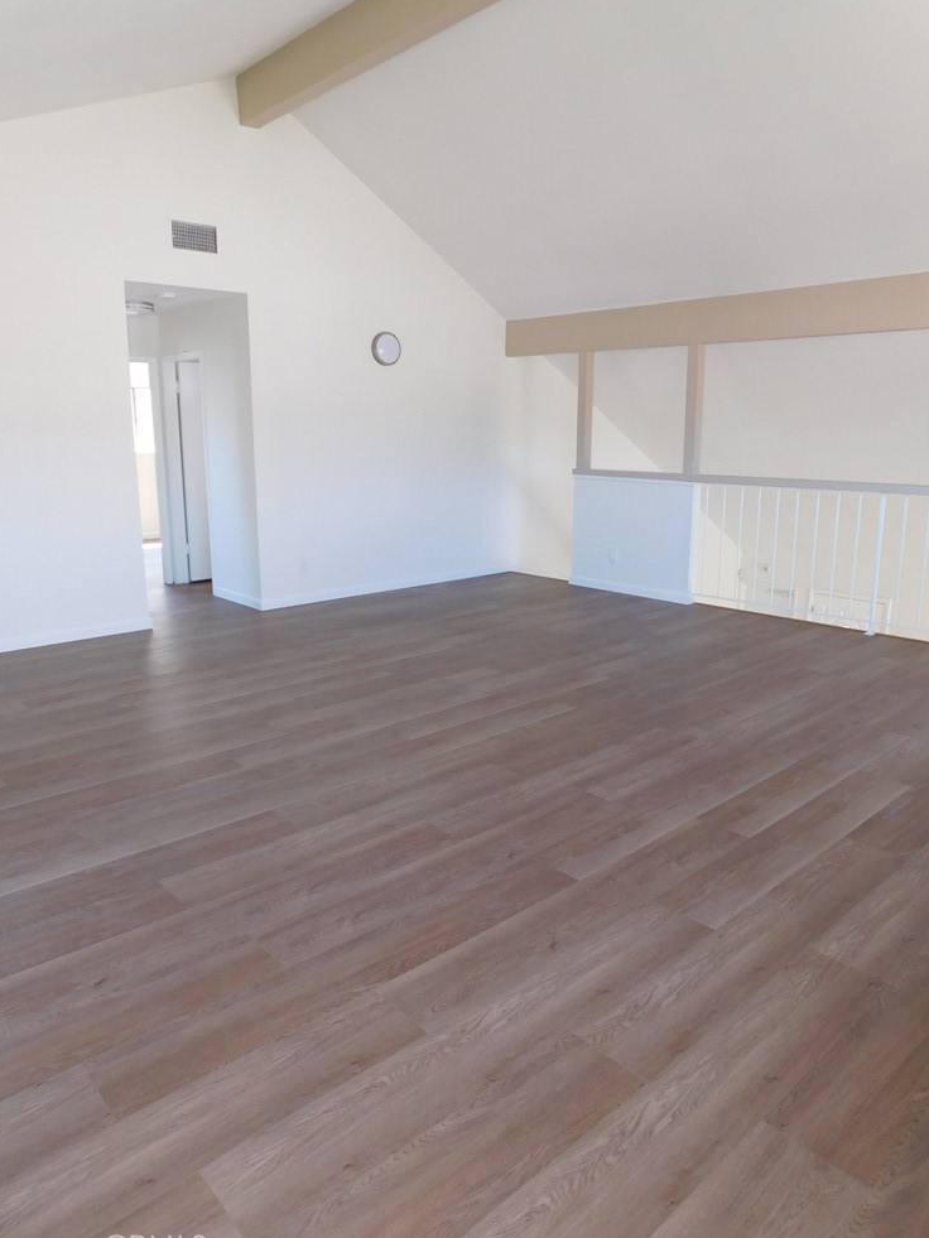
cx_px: 466
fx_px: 859
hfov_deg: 56.8
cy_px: 618
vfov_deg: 71.6
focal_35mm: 24
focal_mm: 4
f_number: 3
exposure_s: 1/40
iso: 125
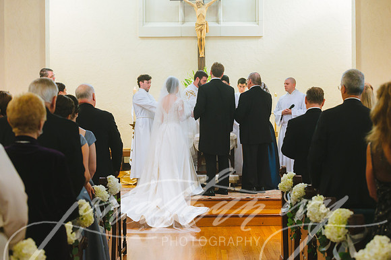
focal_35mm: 70
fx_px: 760
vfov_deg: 19.4
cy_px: 130
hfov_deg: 28.9
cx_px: 196
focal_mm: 70
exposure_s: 1/160
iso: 2500
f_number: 2.8
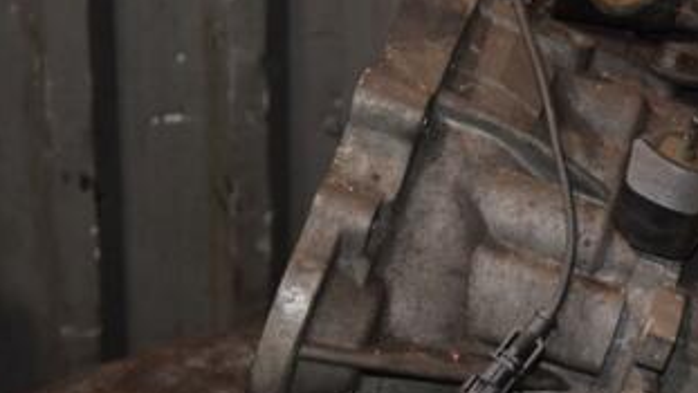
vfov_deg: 11.7
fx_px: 1907
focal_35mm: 103
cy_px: 283
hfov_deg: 20.3
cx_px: 631
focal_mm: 34
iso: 800
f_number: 5
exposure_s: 1/60
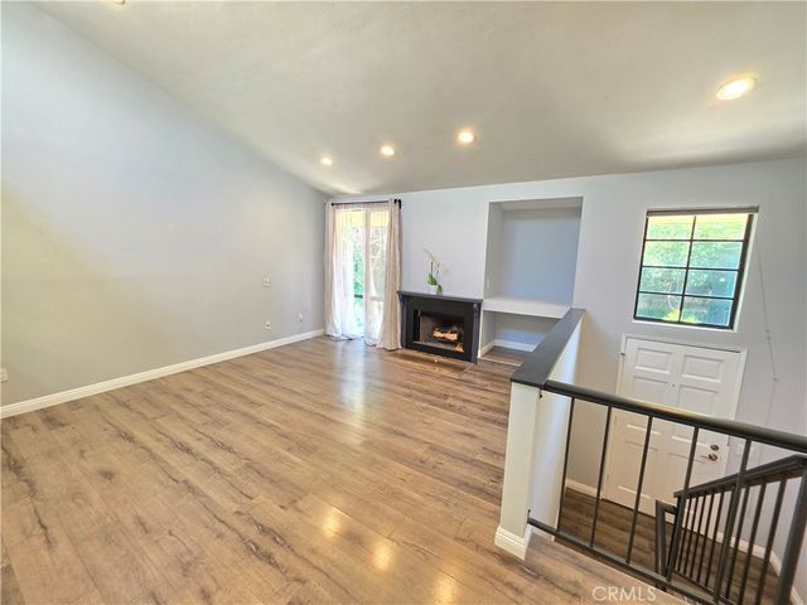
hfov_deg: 106.2
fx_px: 303
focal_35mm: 13
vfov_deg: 89.9
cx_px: 404
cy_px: 302
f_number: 1.9
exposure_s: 1/60
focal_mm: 2.2
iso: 160
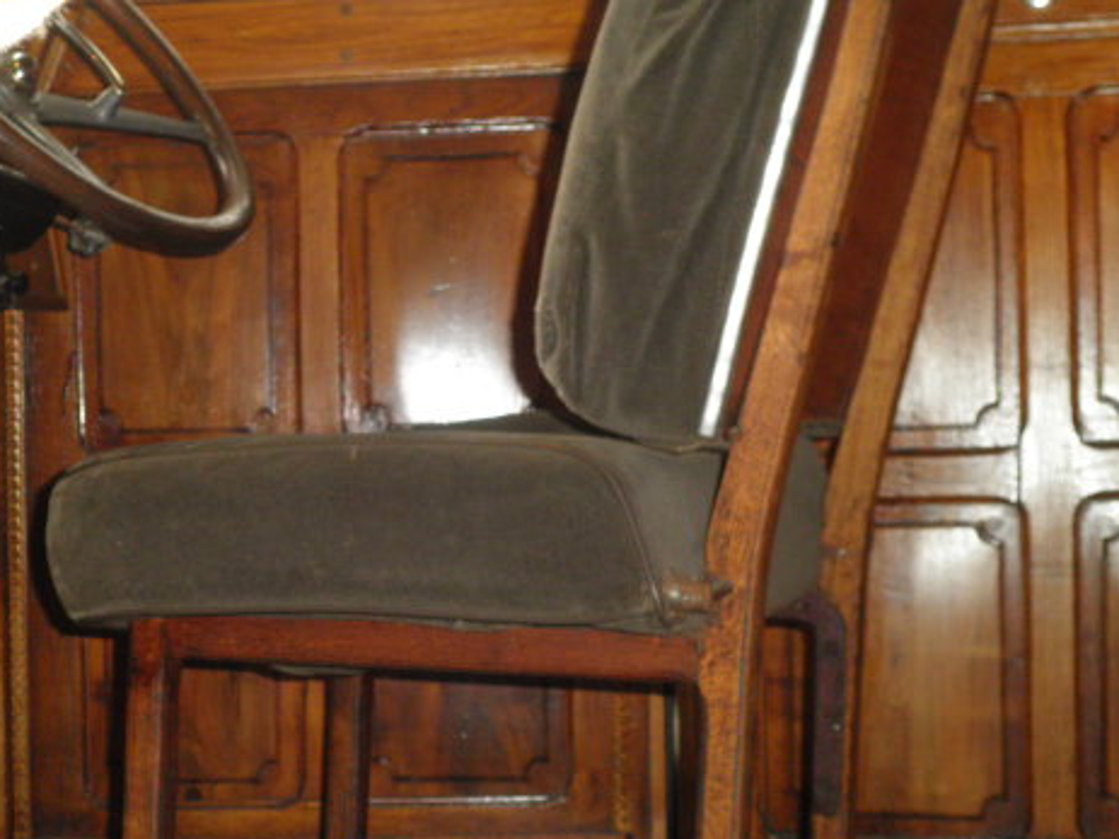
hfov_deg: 29.6
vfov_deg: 22.5
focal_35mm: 65
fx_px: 2101
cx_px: 372
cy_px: 522
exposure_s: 1/60
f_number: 3.4
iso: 160
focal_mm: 8.3
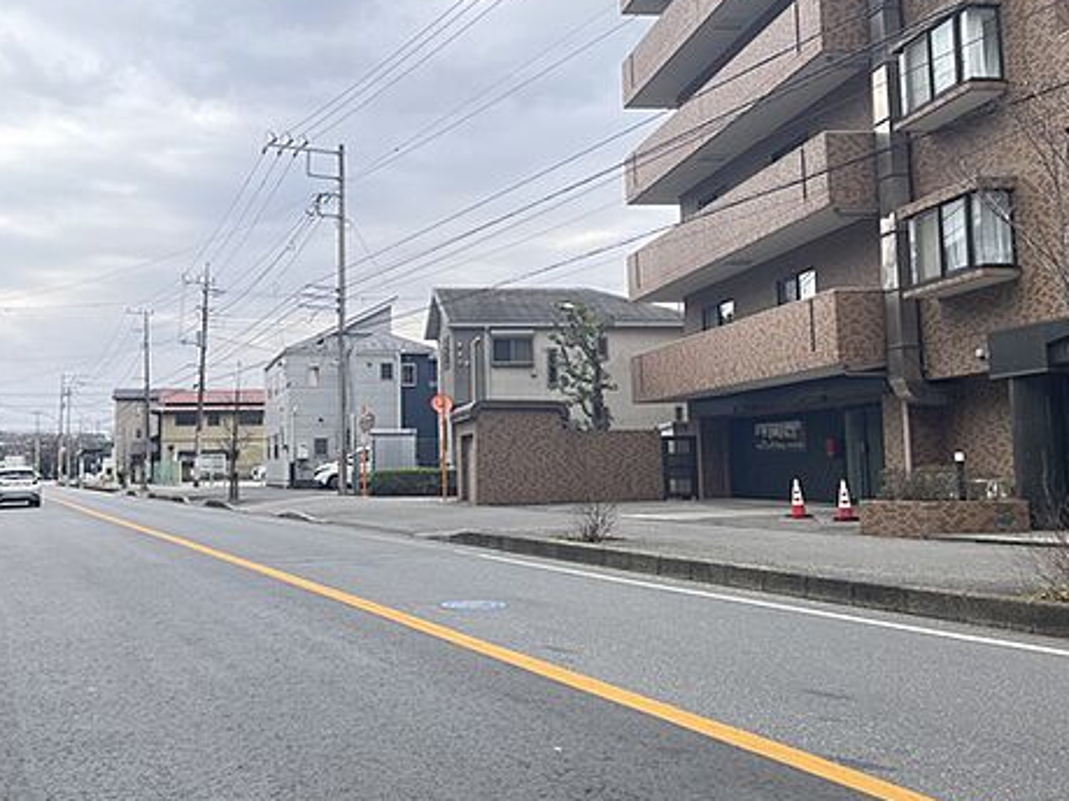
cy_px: 380
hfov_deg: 53.3
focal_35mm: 34
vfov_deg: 41.8
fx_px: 1050
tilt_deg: +5.2
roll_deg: +0.8
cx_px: 389
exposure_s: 1/707
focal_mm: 4.2
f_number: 1.6
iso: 32
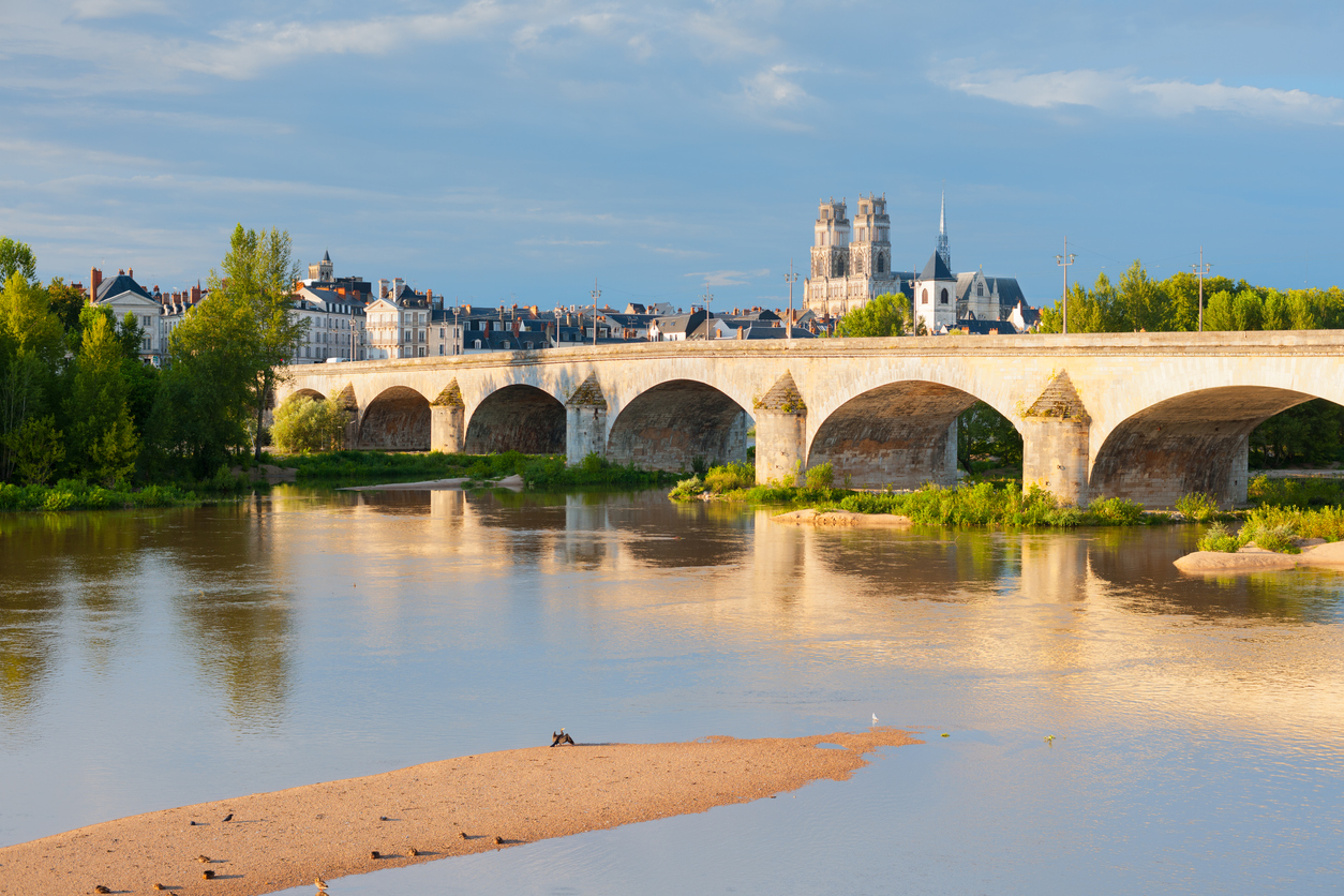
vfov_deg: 27.0
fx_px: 1867
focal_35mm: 50
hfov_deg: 39.6
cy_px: 448
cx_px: 672
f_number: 5.6
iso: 100
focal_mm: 50
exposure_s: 1/125
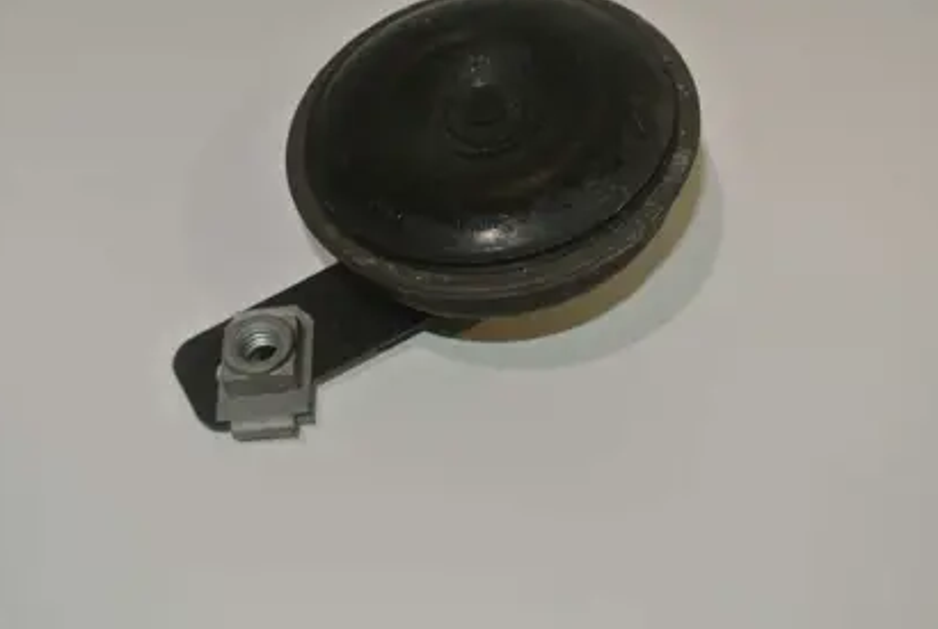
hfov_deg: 33.9
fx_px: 1540
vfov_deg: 23.0
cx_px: 437
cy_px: 247
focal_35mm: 59
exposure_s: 1/60
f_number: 4.5
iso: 200
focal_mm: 16.9
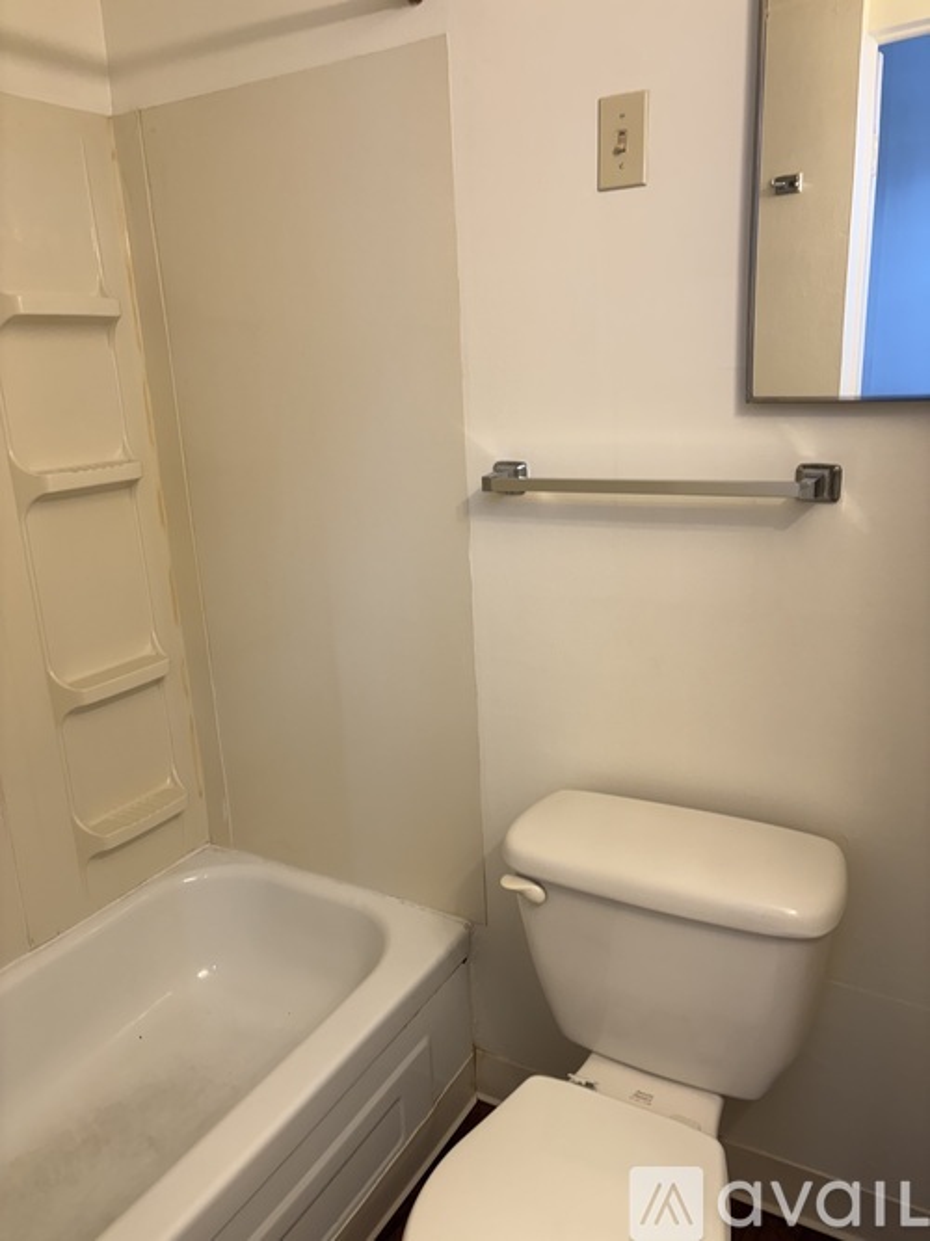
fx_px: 932
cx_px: 465
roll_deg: +1.6
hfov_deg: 53.0
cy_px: 620
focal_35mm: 26
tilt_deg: -11.9
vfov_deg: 67.3
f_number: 1.6
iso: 64
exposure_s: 1/120
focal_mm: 5.96
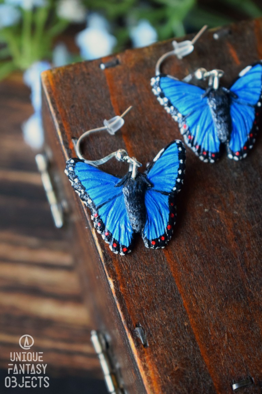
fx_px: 901
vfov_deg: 24.6
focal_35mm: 82
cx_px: 131
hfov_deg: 16.6
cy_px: 197
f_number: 5.6
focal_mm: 55
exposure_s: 1/60
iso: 1800
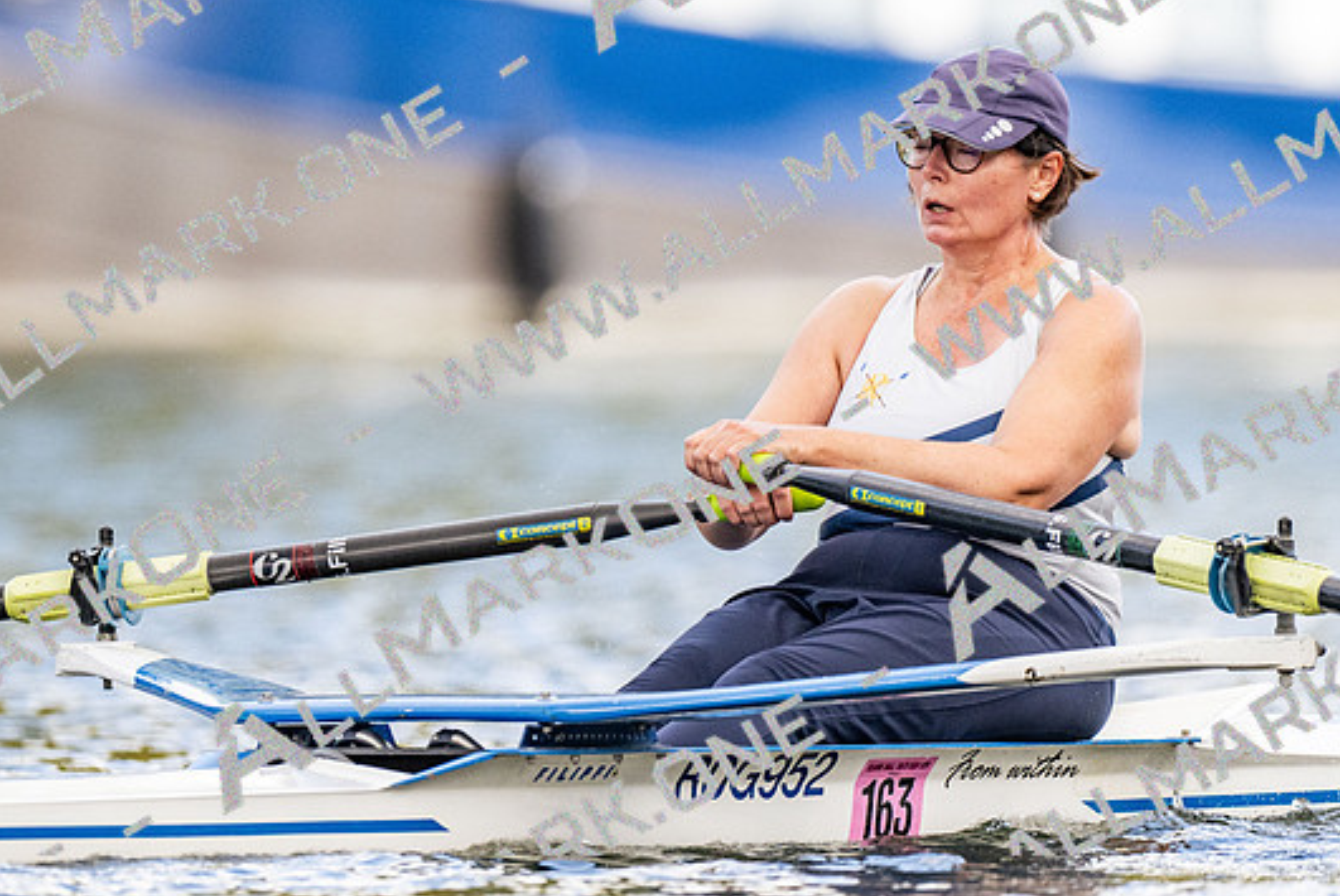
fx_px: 36618
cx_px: 727
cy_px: 423
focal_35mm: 983
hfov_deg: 2.1
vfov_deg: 1.4
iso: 900
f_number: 4
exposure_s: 1/2500
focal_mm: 600
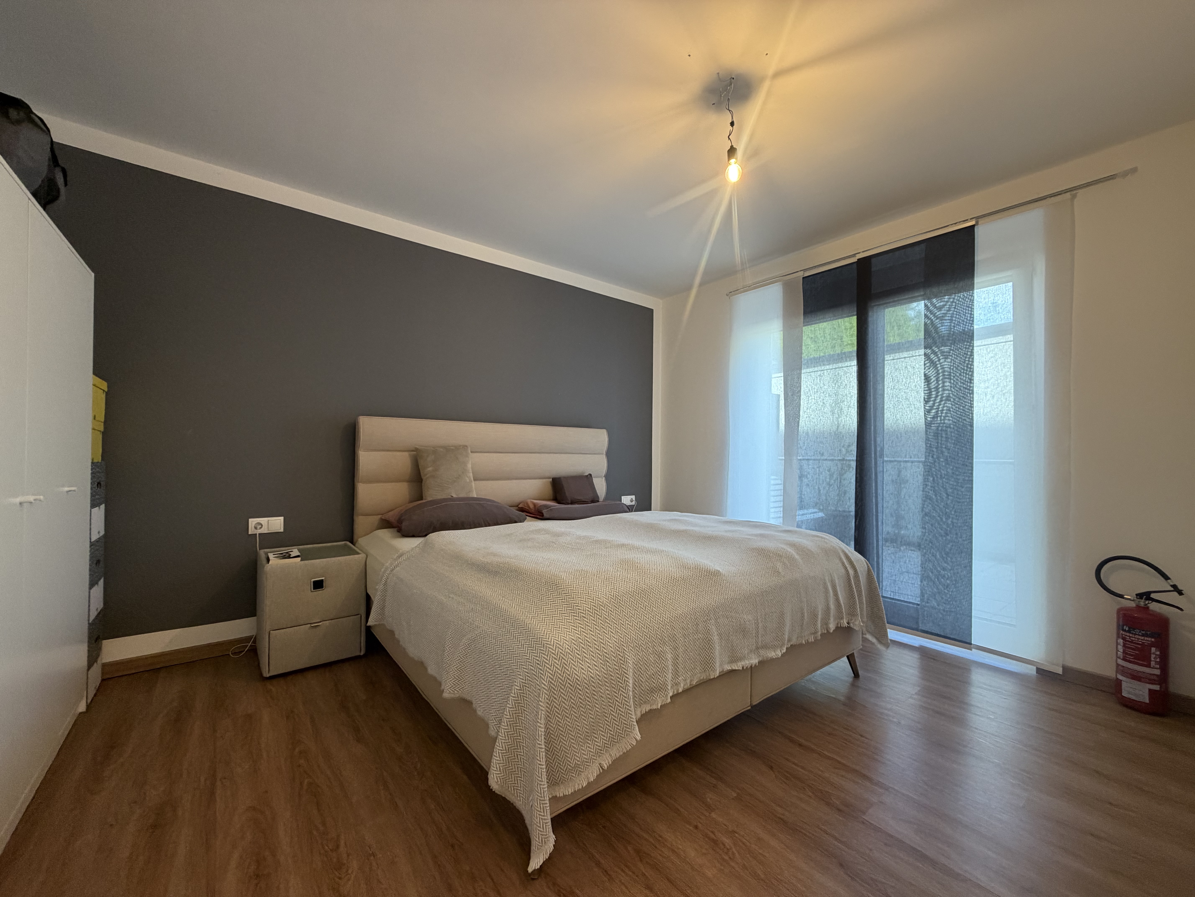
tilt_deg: +0.3
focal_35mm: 14
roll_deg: -1.0
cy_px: 448
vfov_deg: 85.7
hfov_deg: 102.1
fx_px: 483
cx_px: 598
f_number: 2.2
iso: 200
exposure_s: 1/50
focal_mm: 2.22
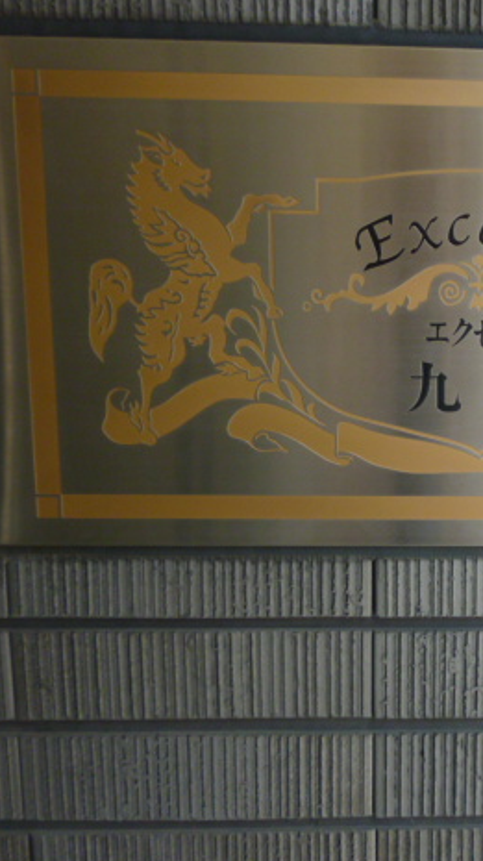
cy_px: 441
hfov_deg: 26.8
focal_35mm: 42
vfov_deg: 48.4
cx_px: 483
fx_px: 958
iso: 200
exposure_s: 1/200
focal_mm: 5
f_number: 3.1
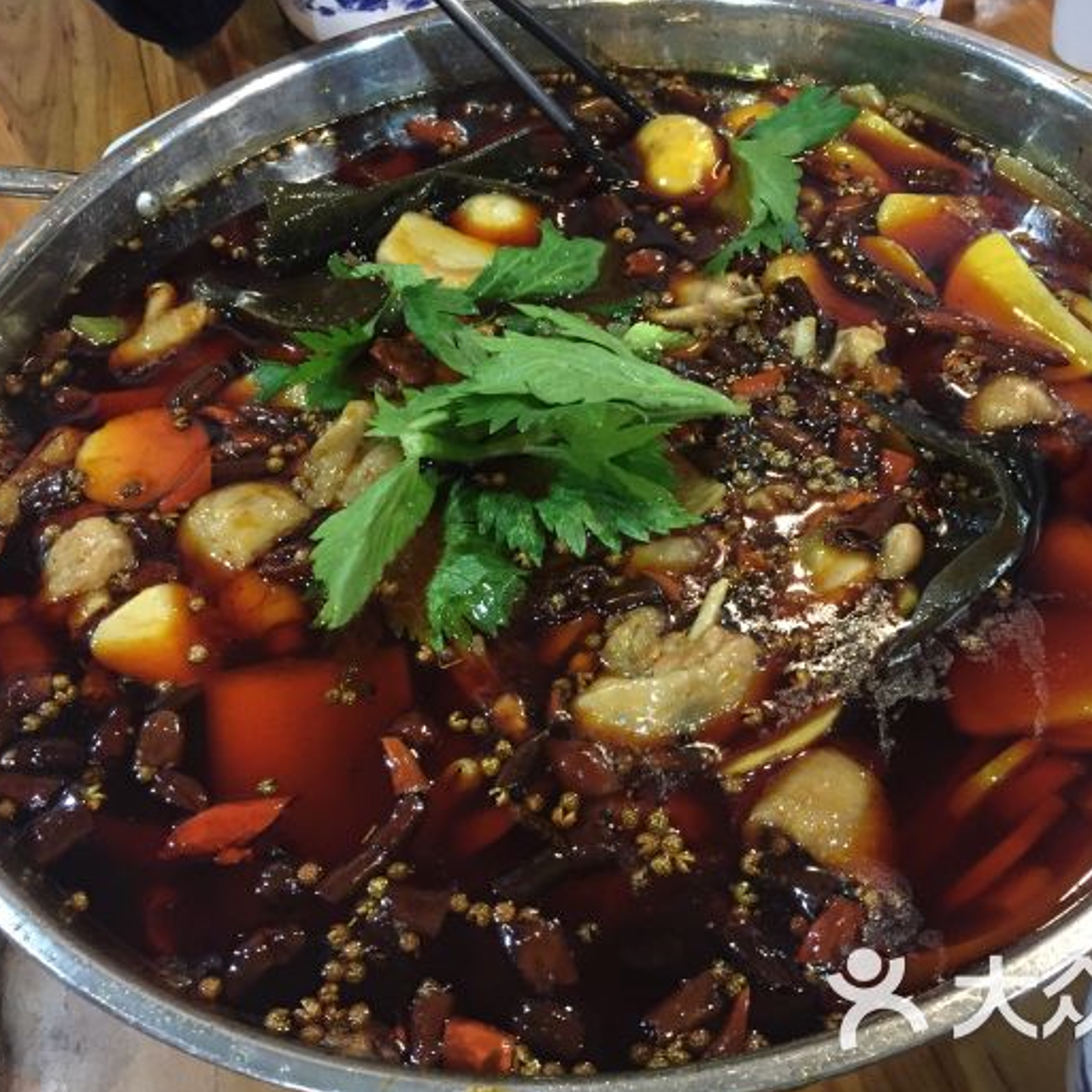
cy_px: 550
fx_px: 1249
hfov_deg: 47.1
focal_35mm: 35
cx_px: 615
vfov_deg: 47.2
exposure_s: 1/17
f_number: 2.2
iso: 320
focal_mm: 4.15
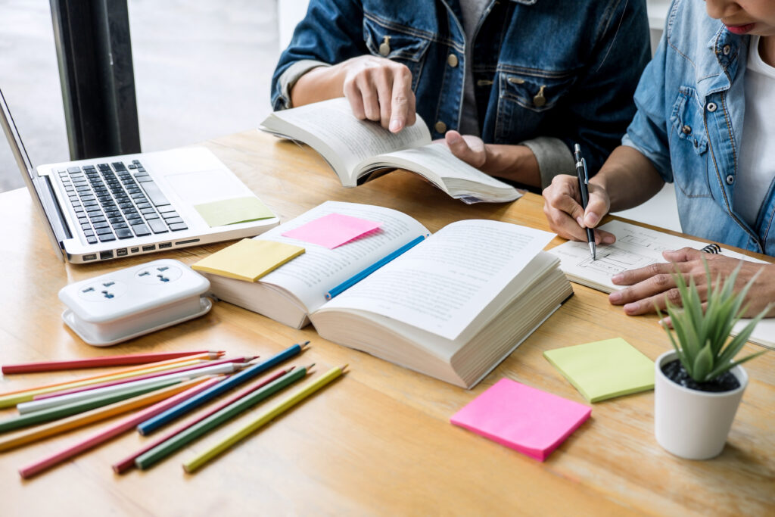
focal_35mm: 38
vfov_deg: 35.1
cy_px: 258
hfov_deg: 50.7
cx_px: 388
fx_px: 818
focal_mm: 25.4
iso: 250
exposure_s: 1/80
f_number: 3.2
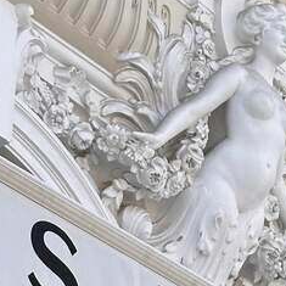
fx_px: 1729
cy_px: 539
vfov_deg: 9.0
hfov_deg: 9.3
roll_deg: +2.9
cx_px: 381
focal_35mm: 185
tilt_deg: +18.5
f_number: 1.78
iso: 64
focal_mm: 6.86
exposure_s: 1/1272
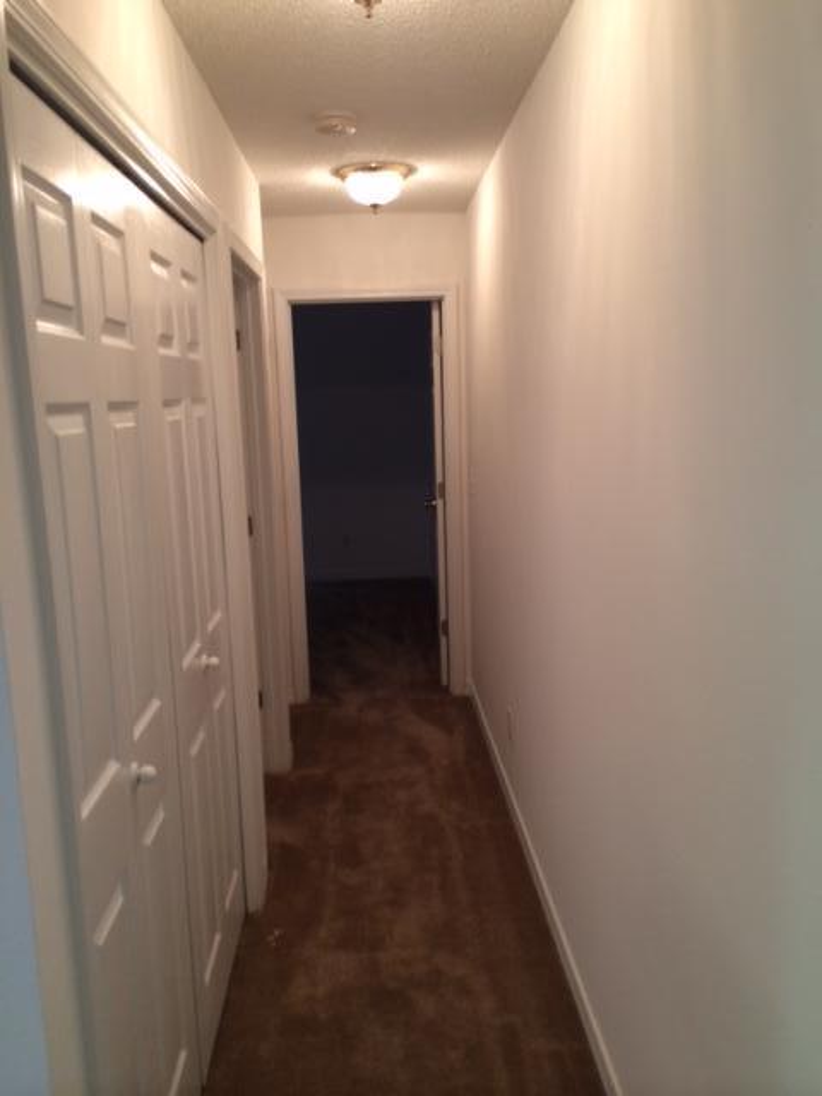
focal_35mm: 30
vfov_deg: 60.0
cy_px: 548
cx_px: 411
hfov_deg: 46.8
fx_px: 950
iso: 100
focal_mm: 4.12
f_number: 2.2
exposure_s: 1/30
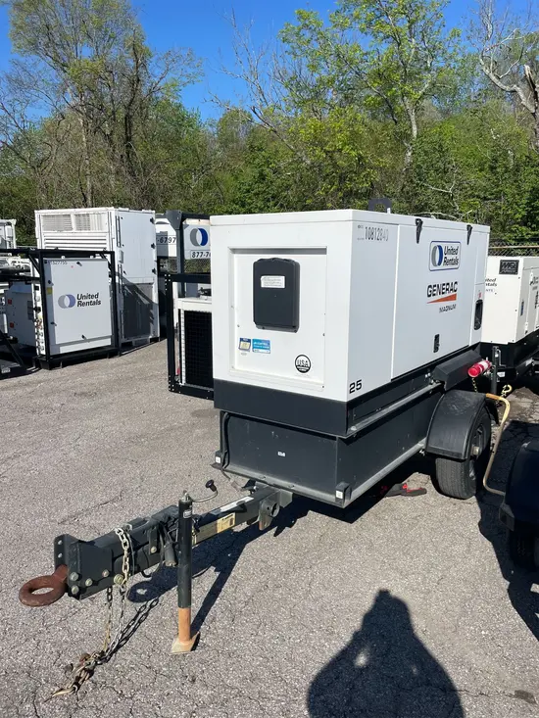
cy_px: 359
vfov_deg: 67.3
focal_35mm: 26
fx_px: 540
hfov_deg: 53.1
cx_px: 270
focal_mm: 4.2
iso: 50
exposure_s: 1/9804
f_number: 1.6
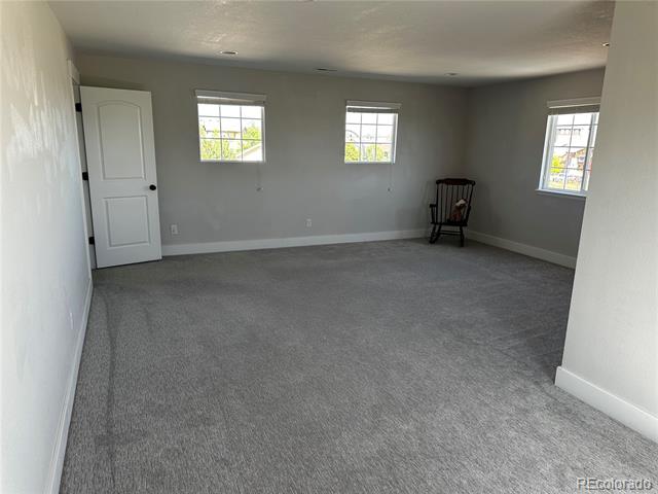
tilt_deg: -13.1
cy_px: 247
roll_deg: -1.3
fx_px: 456
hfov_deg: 71.6
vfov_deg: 56.8
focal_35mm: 24
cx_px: 329
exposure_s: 1/164
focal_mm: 6.86
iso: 80
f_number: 1.78
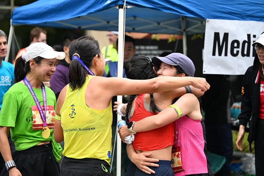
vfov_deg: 19.5
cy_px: 88
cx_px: 132
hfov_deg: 28.8
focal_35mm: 70
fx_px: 513
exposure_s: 1/1600
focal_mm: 70
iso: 1250
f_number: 2.8
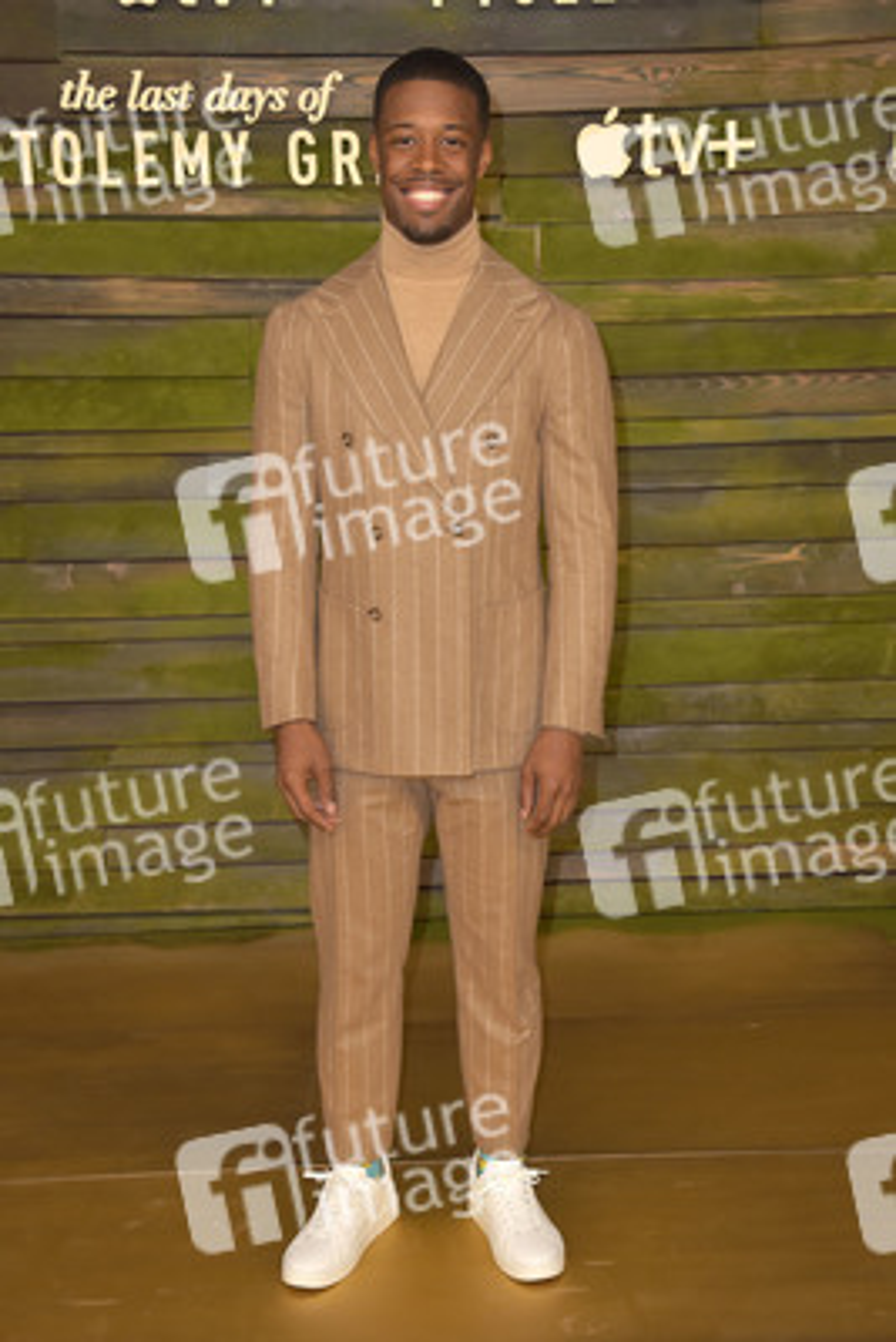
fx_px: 1940
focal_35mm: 52
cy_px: 671
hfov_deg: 26.0
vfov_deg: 38.2
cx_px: 448
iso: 320
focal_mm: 52
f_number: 7.1
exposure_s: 1/250
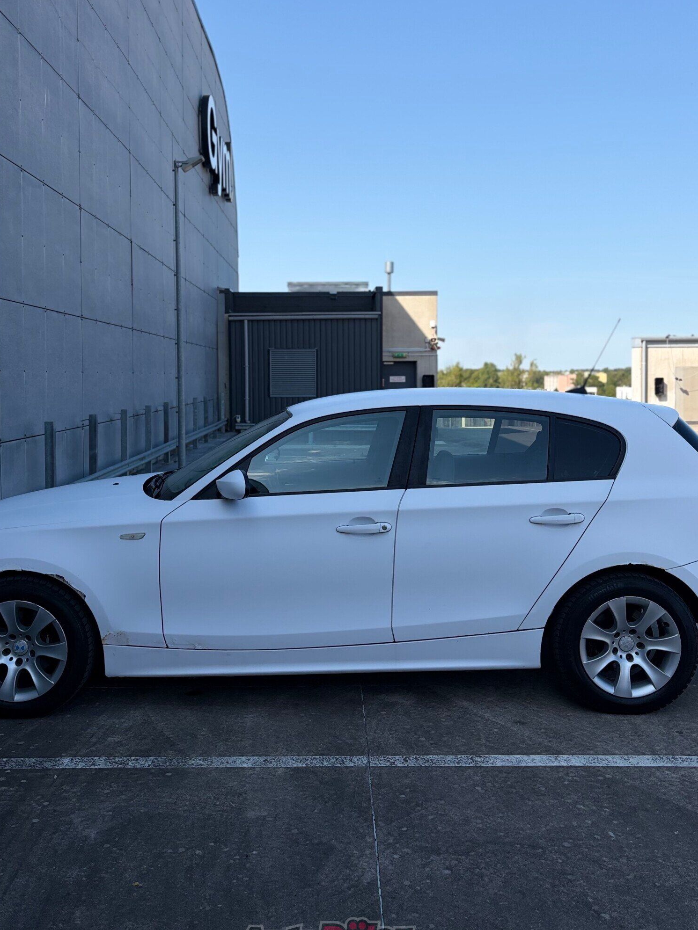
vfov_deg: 53.8
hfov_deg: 41.8
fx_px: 914
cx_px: 323
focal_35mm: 34
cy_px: 398
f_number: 1.6
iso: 50
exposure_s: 1/3831
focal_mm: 5.96
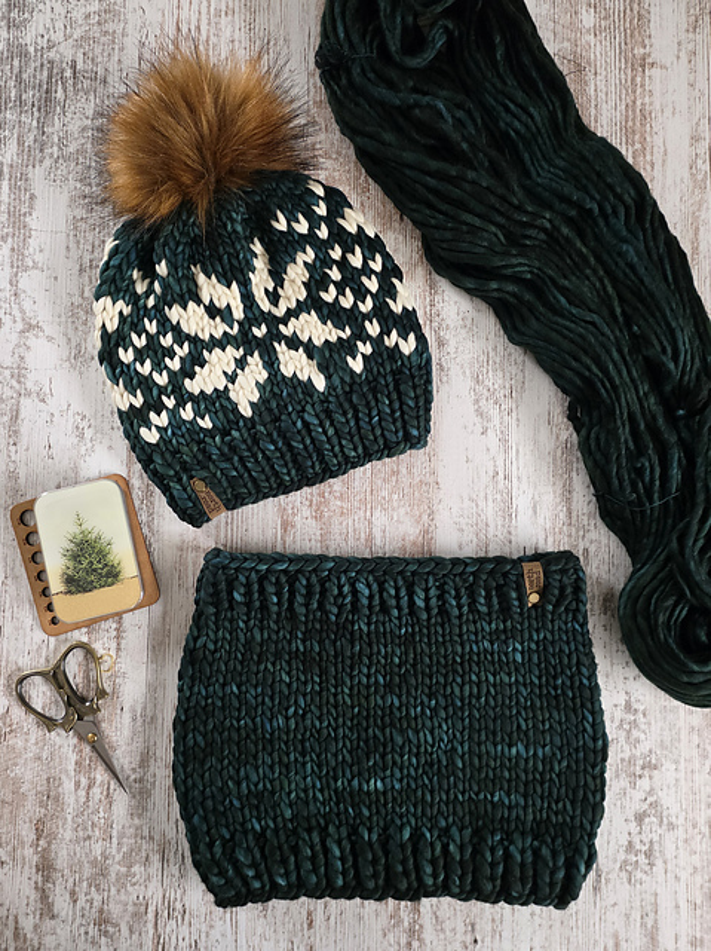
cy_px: 476
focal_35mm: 23
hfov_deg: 58.8
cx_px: 356
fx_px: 631
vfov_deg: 74.0
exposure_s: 1/120
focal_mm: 6.3
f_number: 1.7
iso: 1000
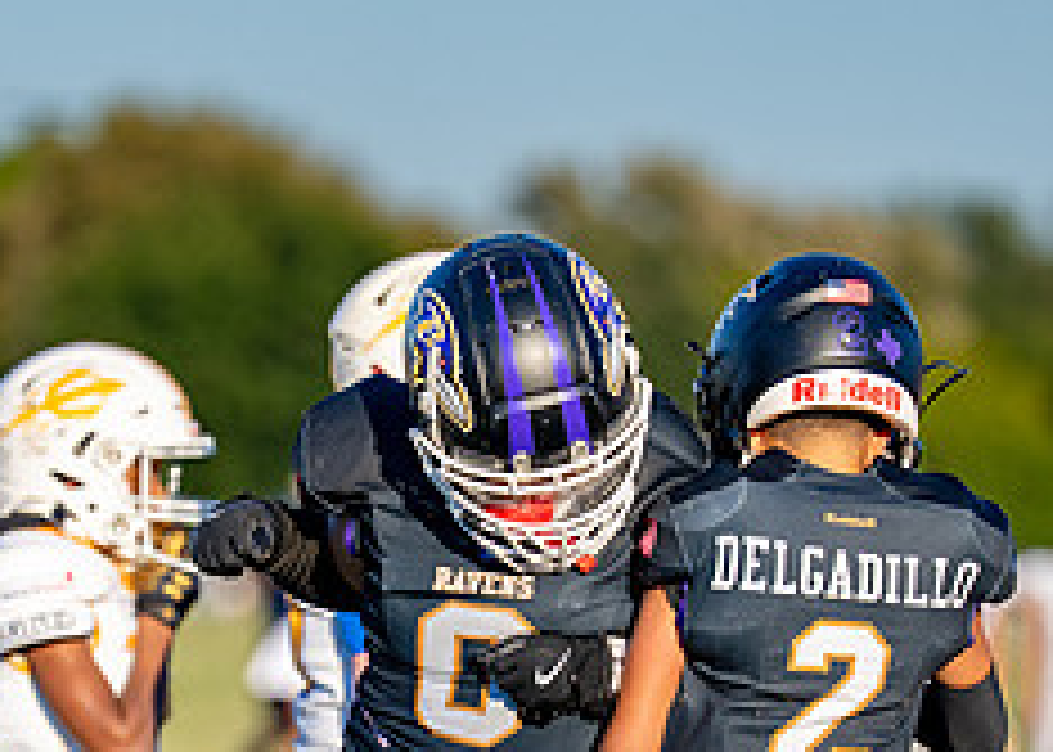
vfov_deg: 2.9
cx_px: 425
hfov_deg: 4.1
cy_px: 783
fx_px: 14769
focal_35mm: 494
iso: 160
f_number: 2.8
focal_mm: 176
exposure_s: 1/3200
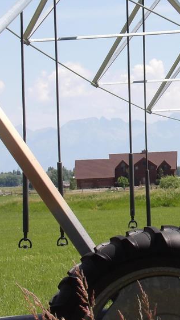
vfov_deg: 7.6
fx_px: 2410
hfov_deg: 4.3
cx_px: 189
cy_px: 115
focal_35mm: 284
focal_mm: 25.6
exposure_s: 1/219
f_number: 7.4
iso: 100
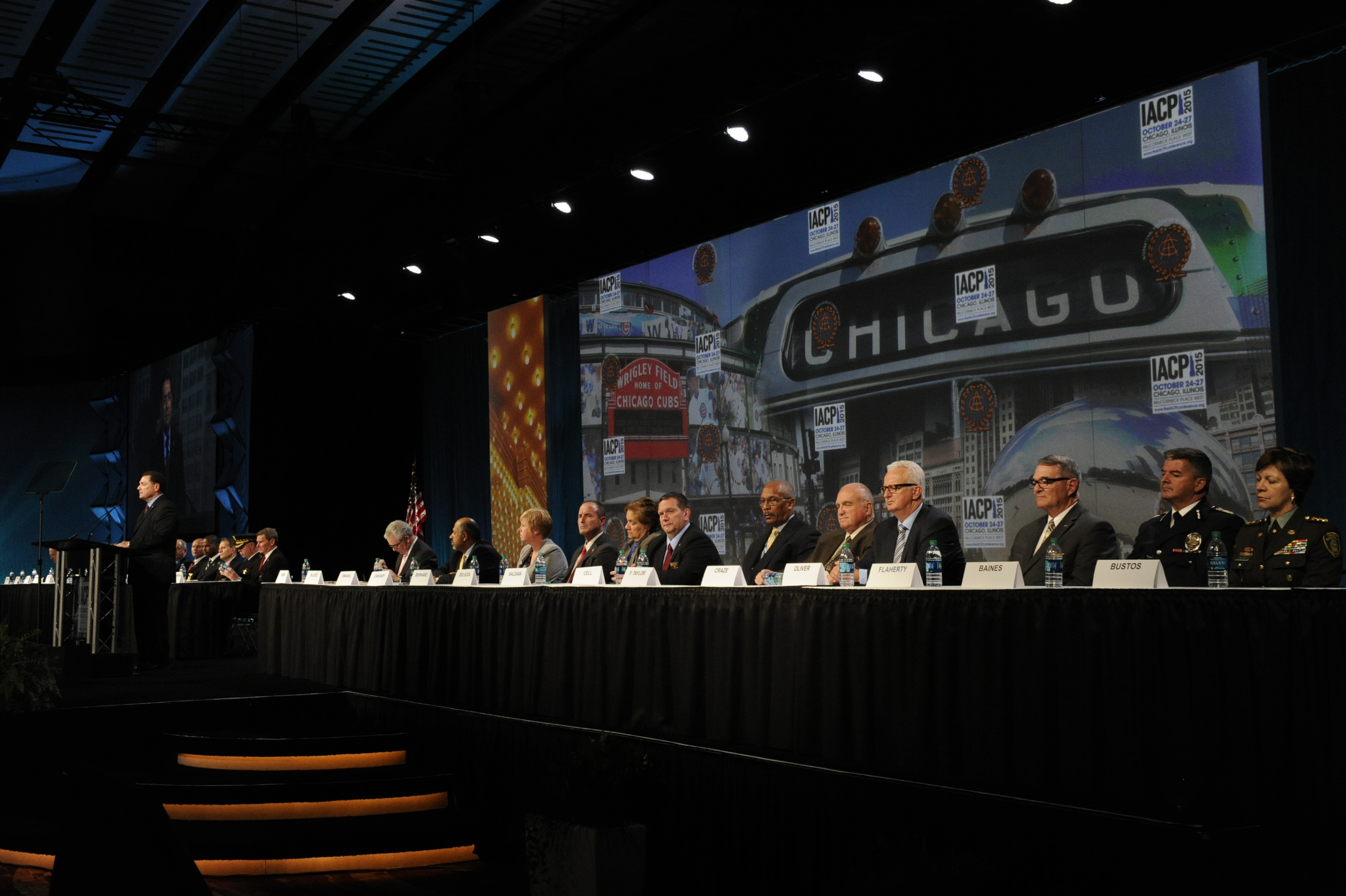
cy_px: 448
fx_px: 1570
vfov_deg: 31.9
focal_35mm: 42
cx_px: 673
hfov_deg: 46.4
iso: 6400
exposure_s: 1/250
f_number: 8
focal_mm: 42
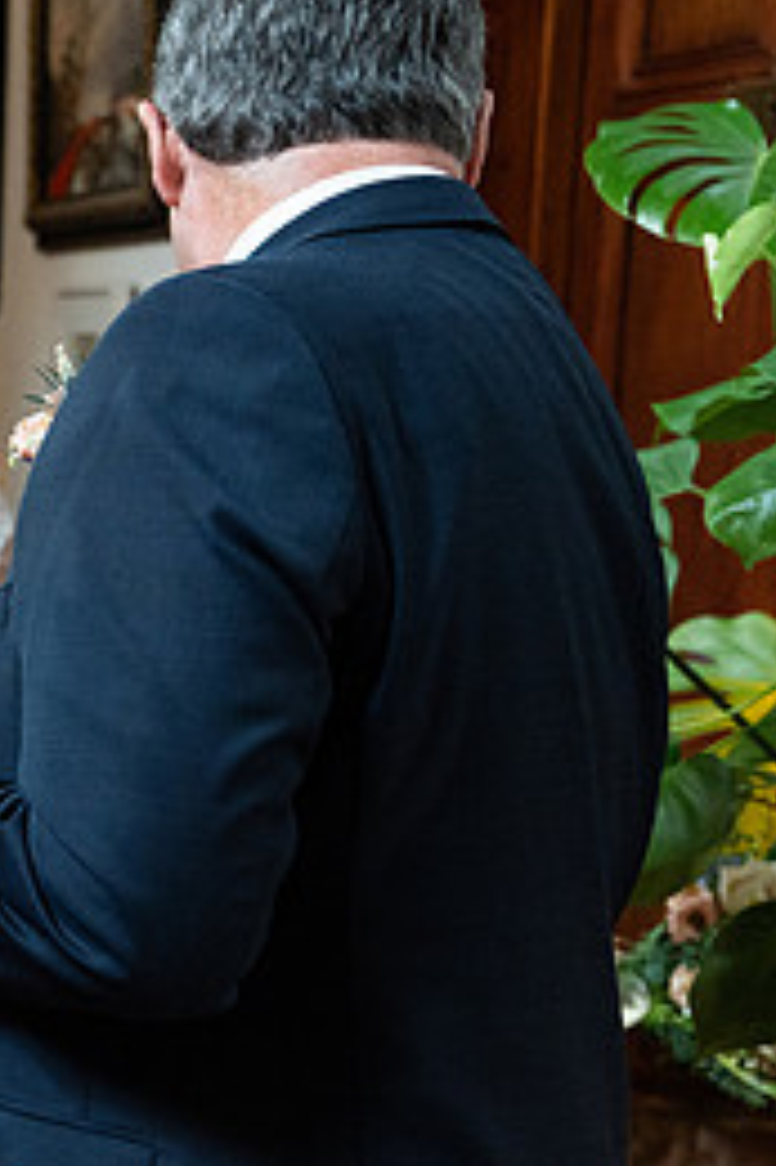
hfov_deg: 17.4
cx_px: -507
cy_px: 626
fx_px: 2169
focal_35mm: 67
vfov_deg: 30.1
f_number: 3.5
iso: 5000
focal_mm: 30
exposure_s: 1/200
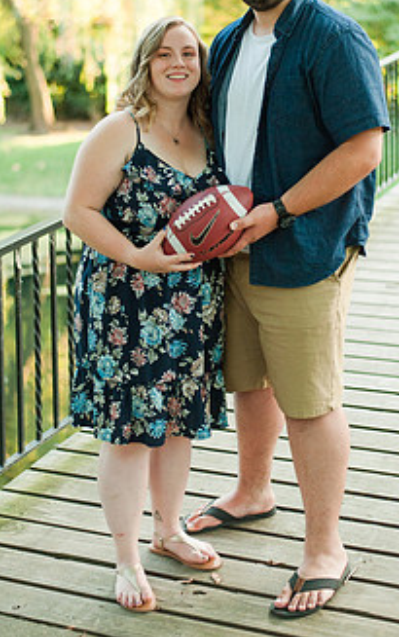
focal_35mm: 70
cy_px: 222
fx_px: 1215
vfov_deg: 29.2
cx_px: 209
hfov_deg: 18.6
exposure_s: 1/640
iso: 640
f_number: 1.8
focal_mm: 50
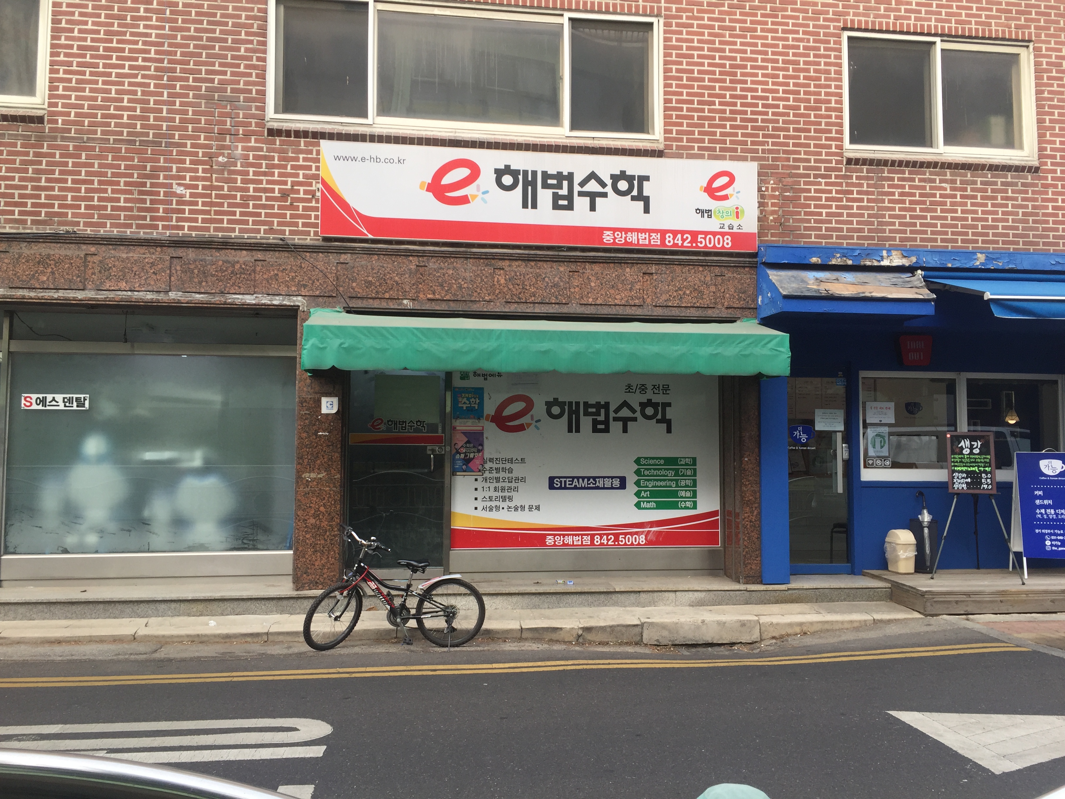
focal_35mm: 29
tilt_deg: +4.2
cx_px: 532
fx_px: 892
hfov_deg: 61.7
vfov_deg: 48.2
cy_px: 400
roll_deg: +0.2
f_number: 2.2
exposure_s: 1/403
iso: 32
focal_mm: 4.15
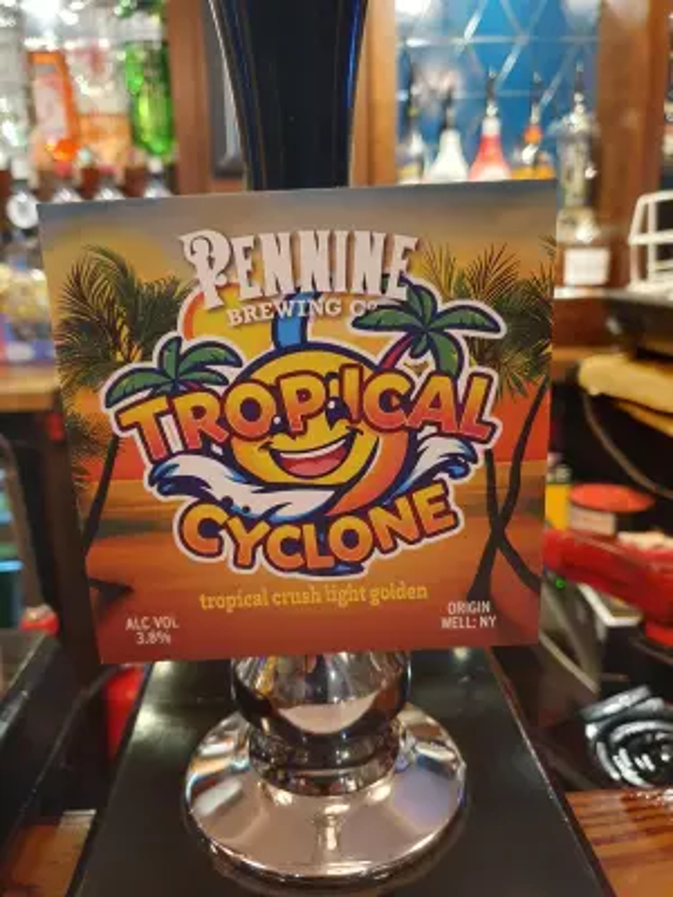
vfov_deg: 67.3
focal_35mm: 26
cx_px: 336
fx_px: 674
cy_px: 448
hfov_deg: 53.1
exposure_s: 1/50
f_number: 1.5
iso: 400
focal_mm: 4.32
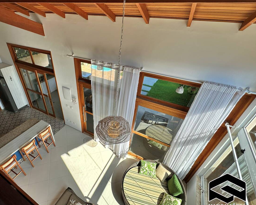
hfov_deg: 85.4
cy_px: 105
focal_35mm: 18
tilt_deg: -35.0
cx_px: 103
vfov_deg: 73.8
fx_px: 136
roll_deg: -0.8
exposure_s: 1/467
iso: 40
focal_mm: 2.22
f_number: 2.2
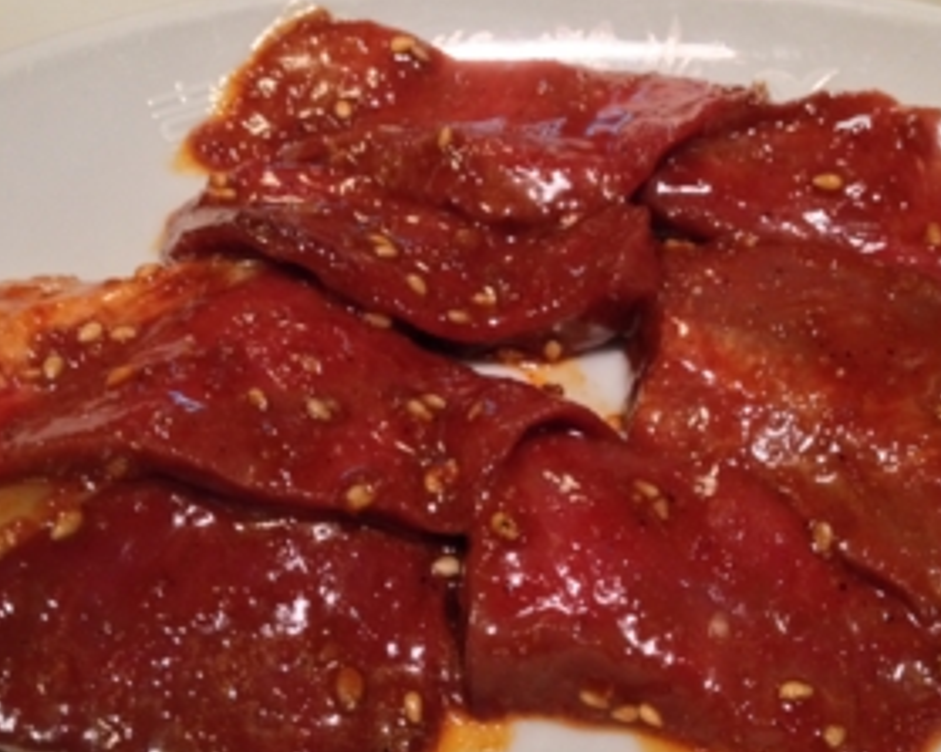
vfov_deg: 30.8
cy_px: 384
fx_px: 1364
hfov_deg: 38.0
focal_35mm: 49
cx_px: 540
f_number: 2.4
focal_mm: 4.28
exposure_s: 1/20
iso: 400
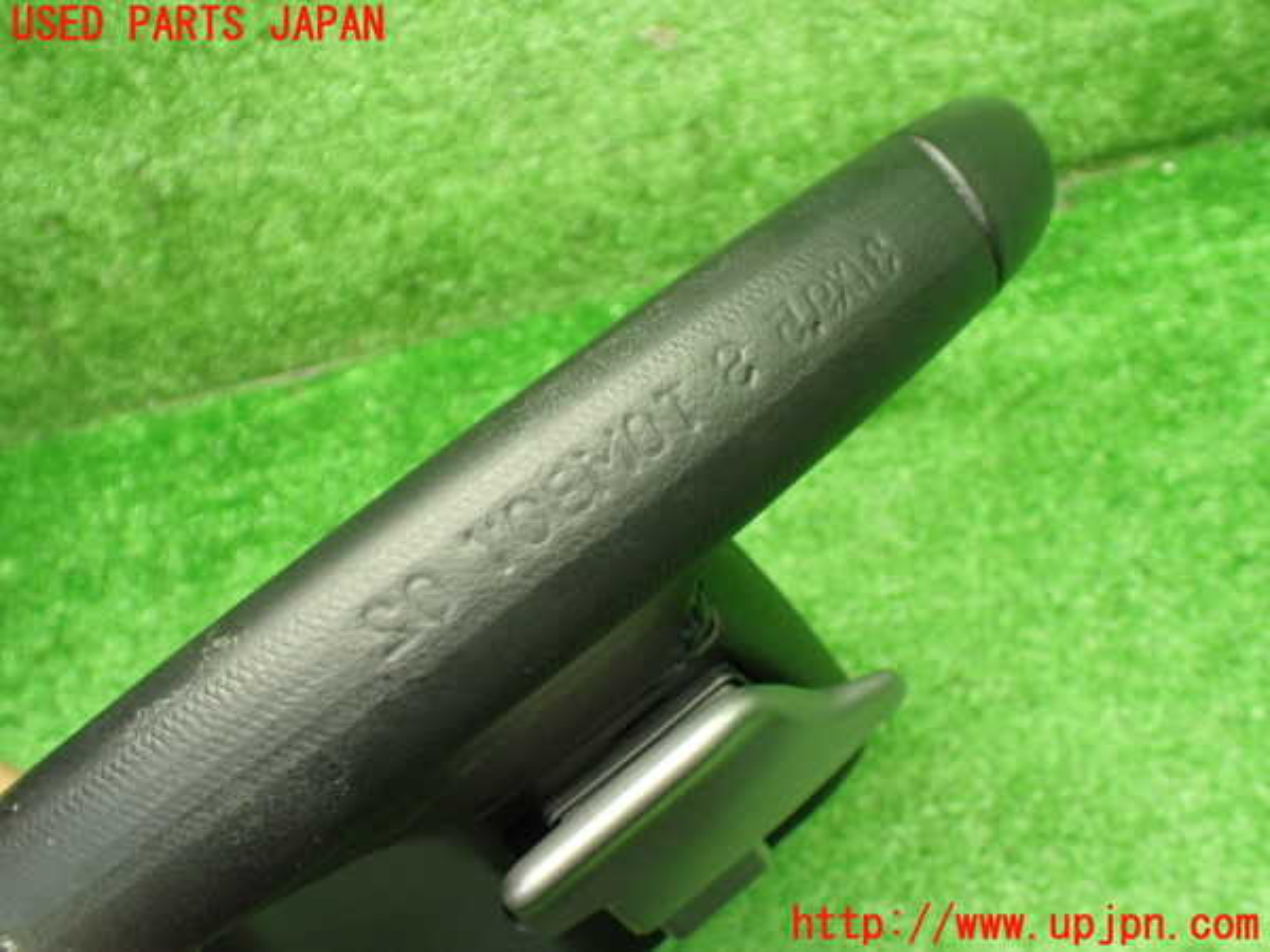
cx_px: 635
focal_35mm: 30
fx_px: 1101
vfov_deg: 46.8
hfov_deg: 60.0
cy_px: 476
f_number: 2.3
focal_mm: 5.4
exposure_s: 1/50
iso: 800
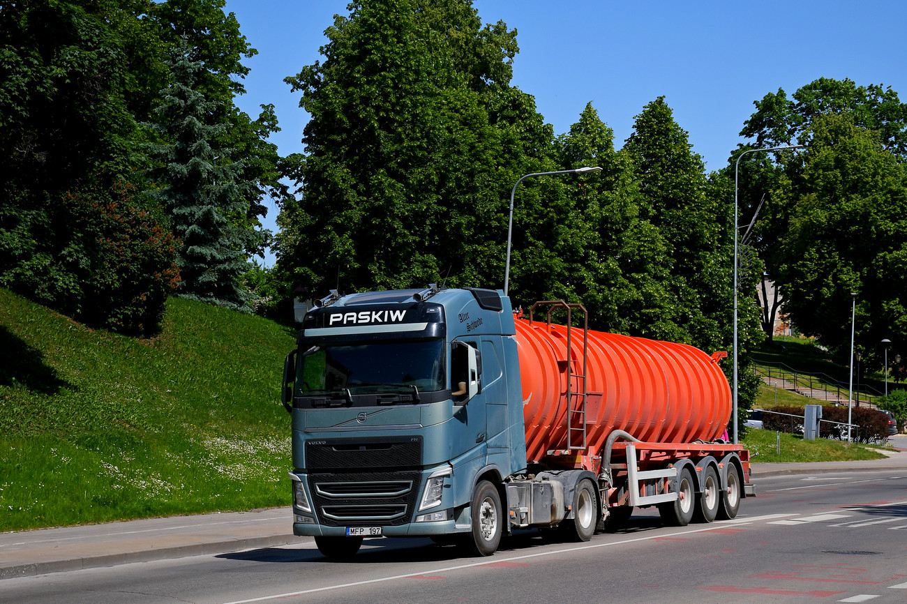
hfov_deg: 28.1
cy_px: 302
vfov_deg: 18.9
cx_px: 454
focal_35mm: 72
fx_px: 1813
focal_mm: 48
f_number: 6.3
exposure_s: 1/1600
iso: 200
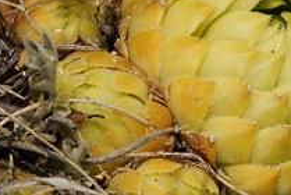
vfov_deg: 2.8
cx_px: 404
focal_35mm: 487
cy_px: 57
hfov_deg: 4.2
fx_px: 3941
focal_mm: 85
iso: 100
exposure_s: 1/320
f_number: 9
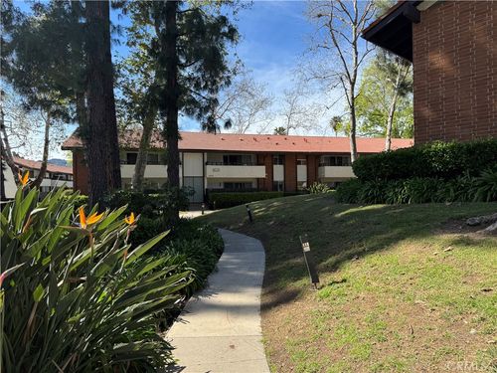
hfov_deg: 71.6
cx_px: 248
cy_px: 186
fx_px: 345
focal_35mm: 24
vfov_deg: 56.8
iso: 80
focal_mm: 6.76
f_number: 1.78
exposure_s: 1/2415
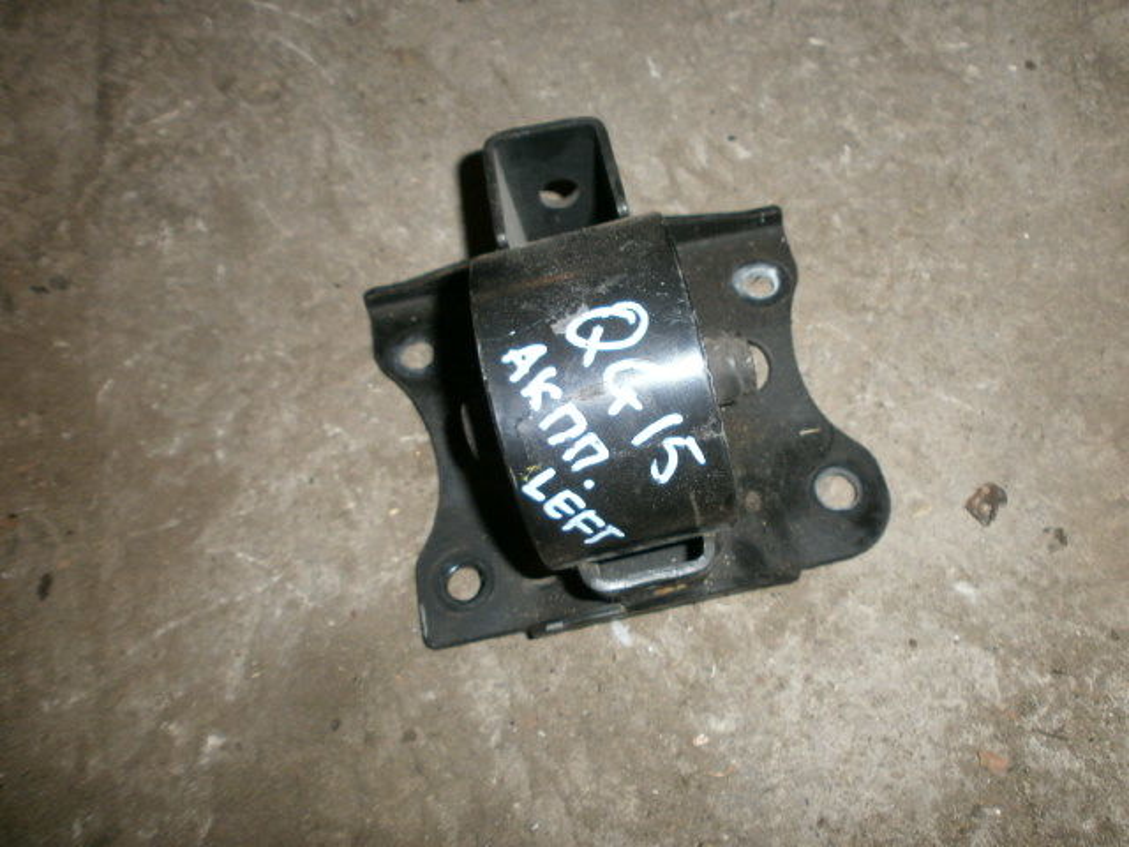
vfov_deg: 51.4
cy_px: 424
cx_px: 564
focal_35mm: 27
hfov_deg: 65.3
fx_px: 881
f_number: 2.9
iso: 125
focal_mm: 4.8
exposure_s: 1/30
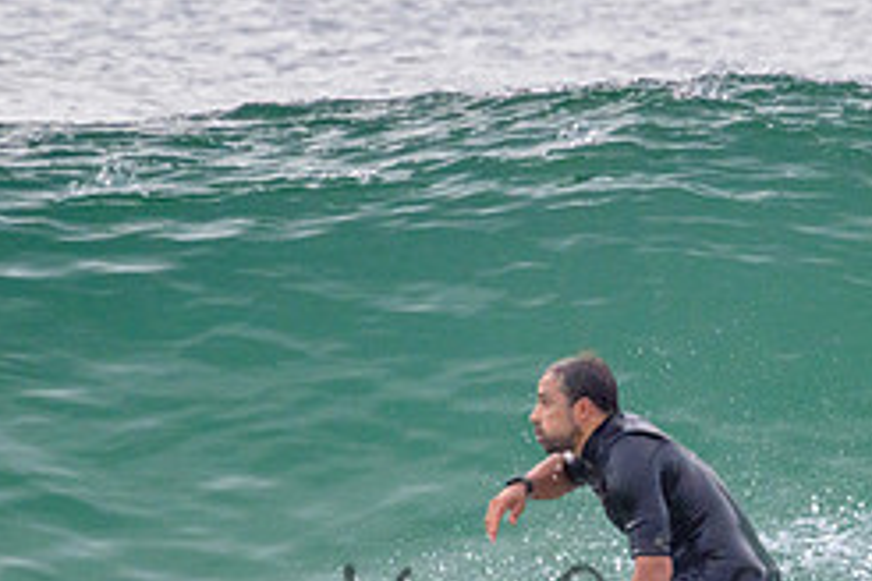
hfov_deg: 1.1
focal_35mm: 1884
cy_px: 590
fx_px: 45631
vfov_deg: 0.7
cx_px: 709
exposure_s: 1/2000
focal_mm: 800
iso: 1800
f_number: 11
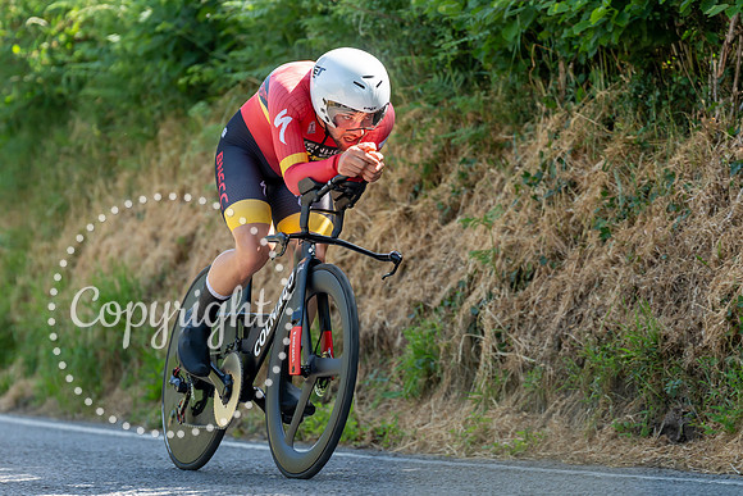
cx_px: 372
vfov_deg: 5.3
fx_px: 5374
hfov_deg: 7.9
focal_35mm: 260
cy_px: 323
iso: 500
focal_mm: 200
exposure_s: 1/1000
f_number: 3.5
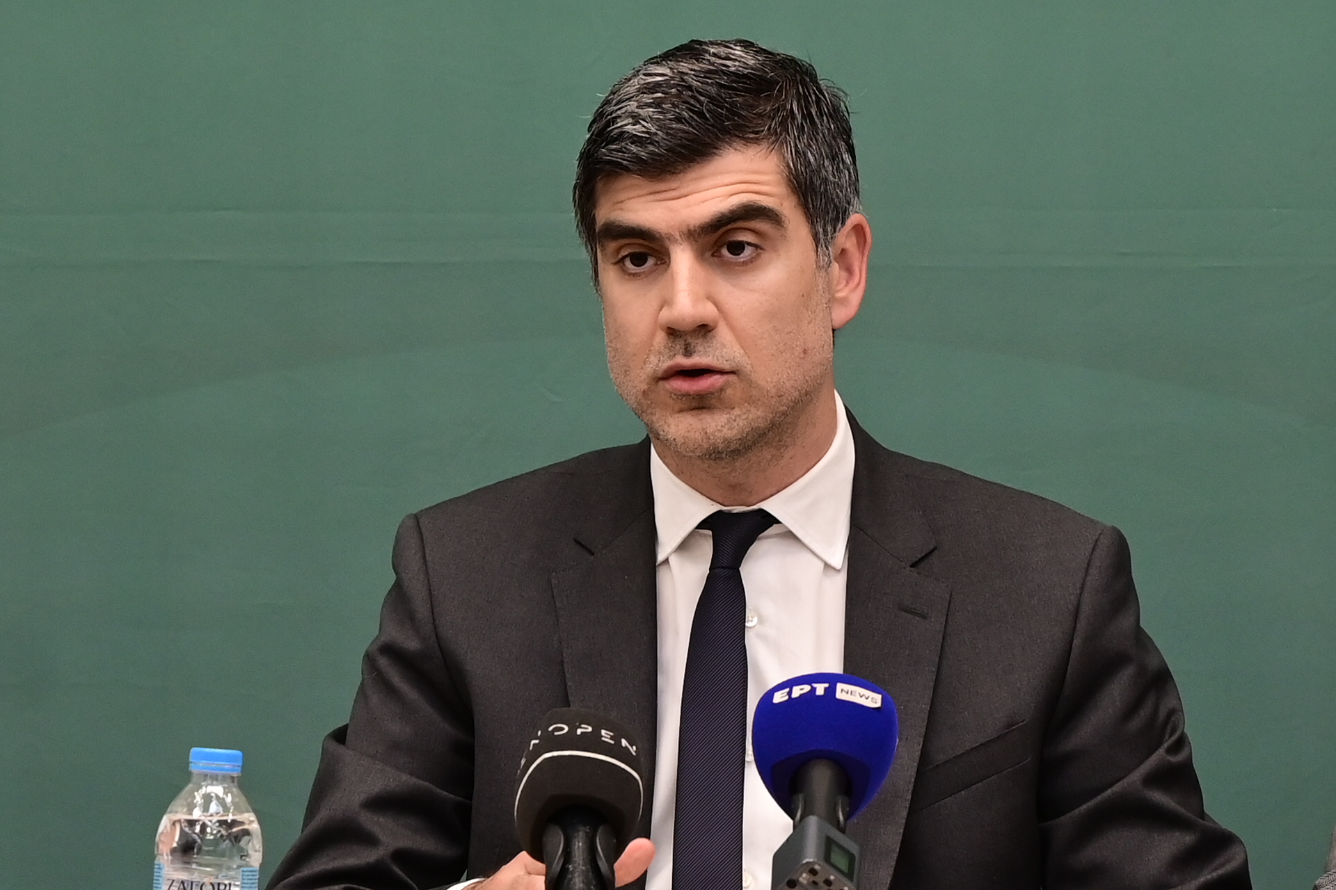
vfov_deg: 11.4
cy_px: 445
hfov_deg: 17.1
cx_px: 668
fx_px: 4453
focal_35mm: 120
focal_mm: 120
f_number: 4
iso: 1000
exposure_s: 1/250
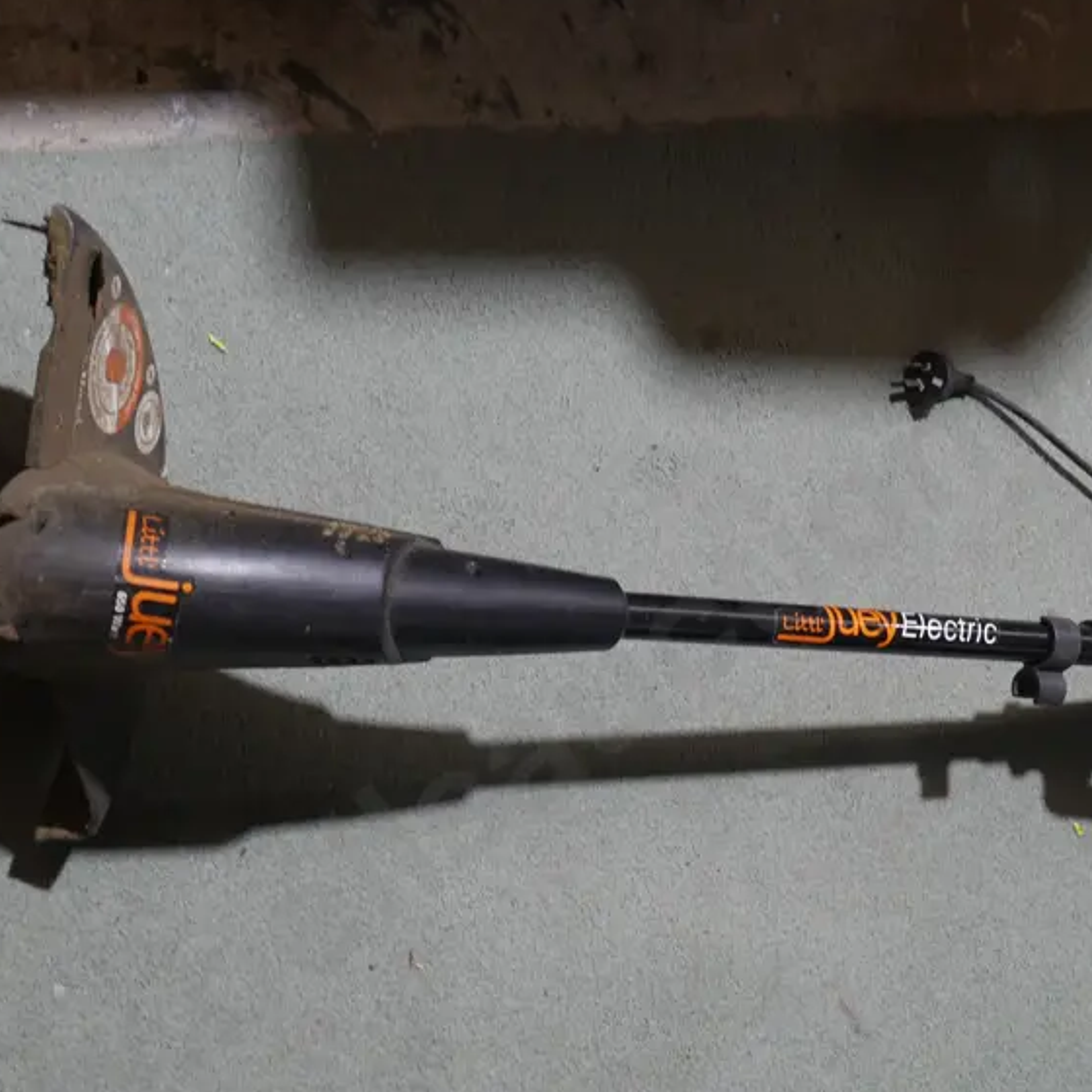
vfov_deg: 30.9
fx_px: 1963
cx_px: 626
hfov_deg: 31.0
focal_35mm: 55
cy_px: 691
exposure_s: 1/60
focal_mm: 17
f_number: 4
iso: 500
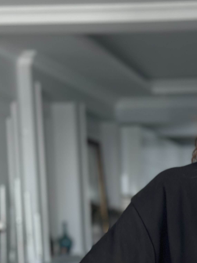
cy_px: 289
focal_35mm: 128
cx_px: 262
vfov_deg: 15.0
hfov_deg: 11.3
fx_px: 971
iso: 125
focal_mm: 6.86
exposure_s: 1/109
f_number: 1.78
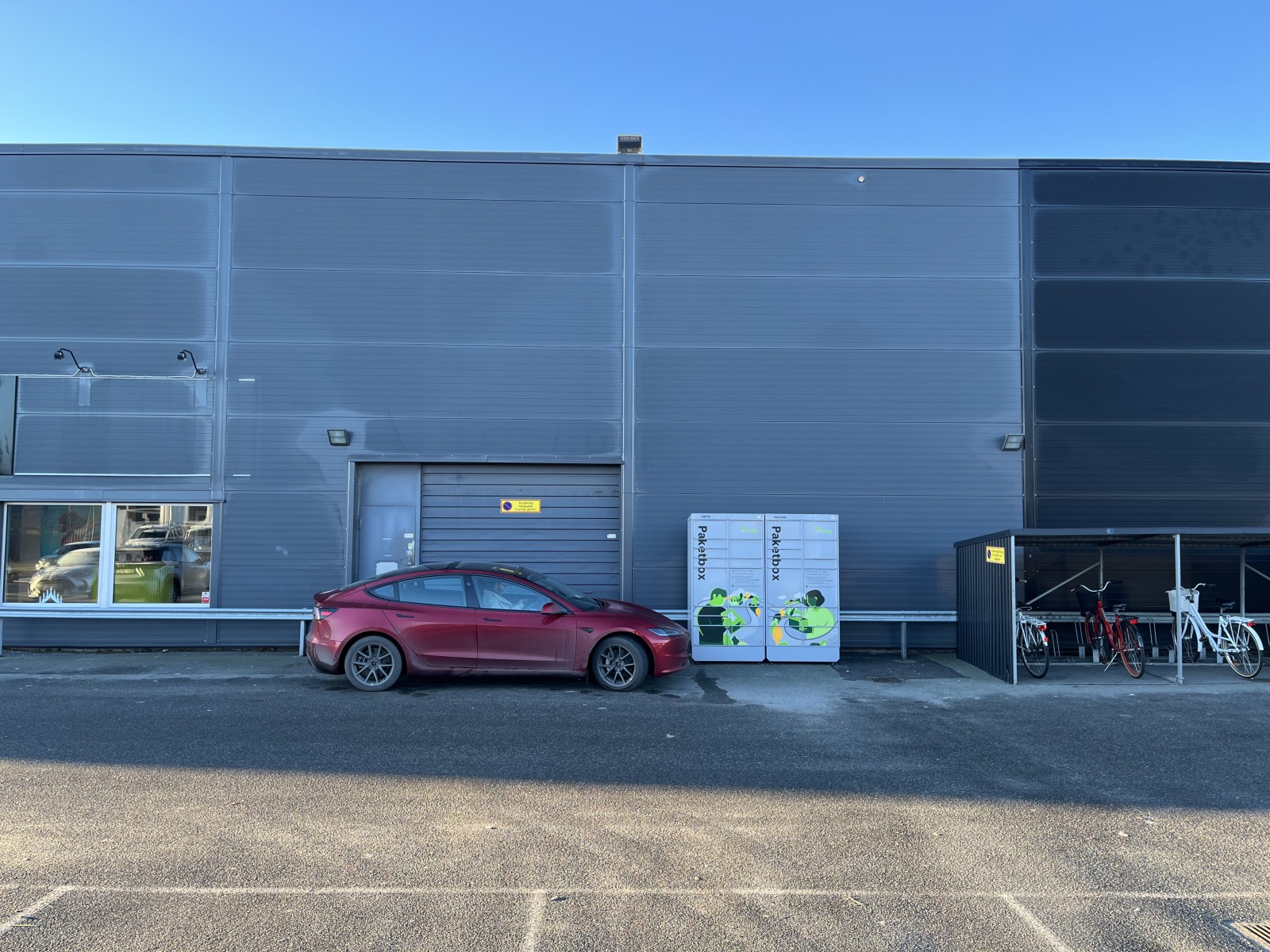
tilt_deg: +3.4
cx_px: 635
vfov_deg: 53.1
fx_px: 954
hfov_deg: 67.3
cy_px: 476
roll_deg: -0.3
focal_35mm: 26
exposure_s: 1/158
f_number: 1.6
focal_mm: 5.1
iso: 50
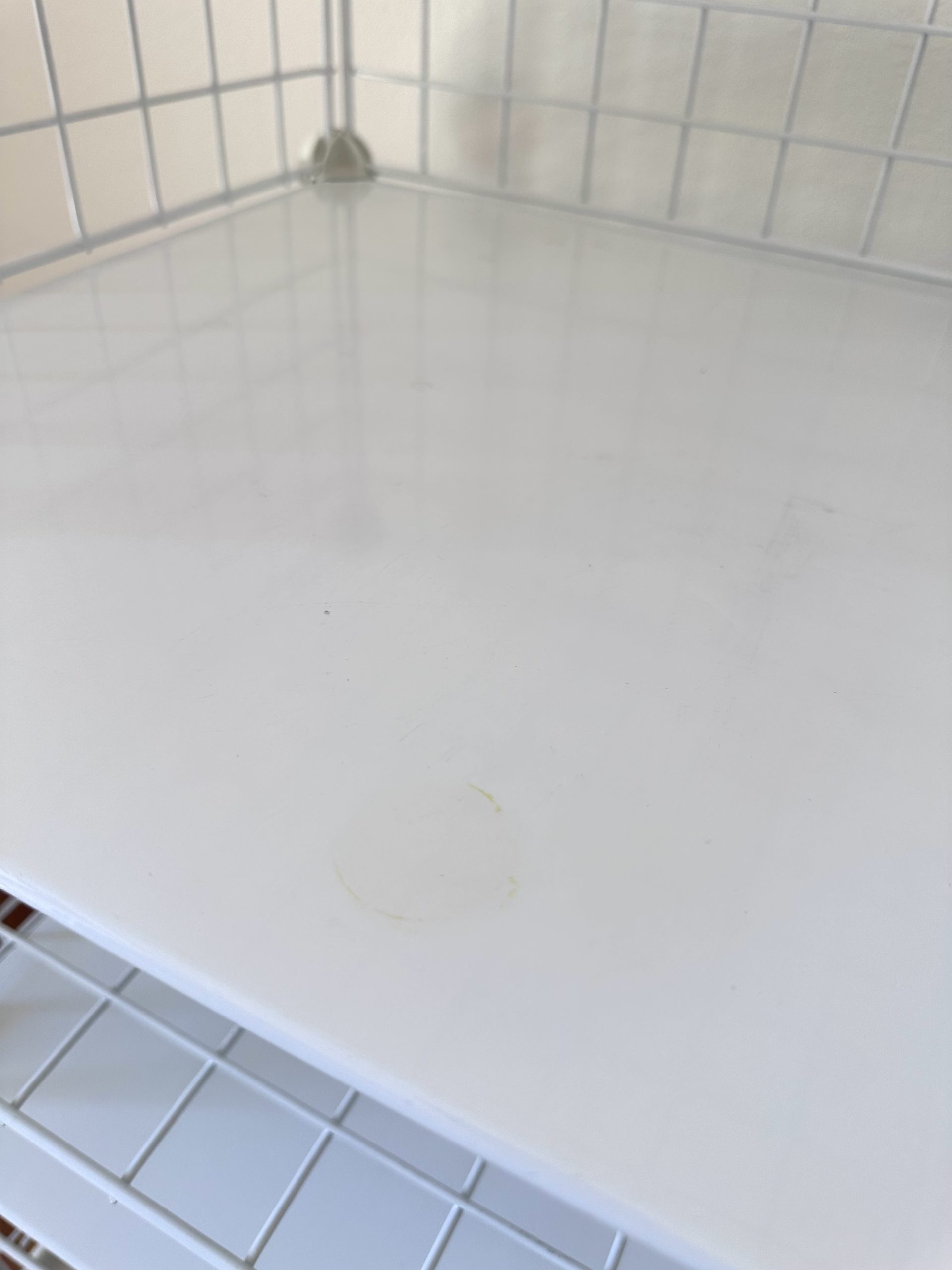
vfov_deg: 71.6
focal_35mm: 24
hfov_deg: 56.8
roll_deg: -3.9
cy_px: 635
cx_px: 476
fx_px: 880
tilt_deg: -38.9
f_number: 1.78
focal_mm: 6.86
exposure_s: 1/228
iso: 64
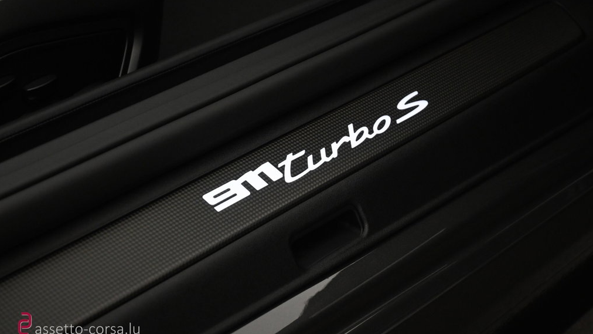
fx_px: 1101
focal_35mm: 70
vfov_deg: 17.2
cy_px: 142
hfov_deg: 30.2
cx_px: 299
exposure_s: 1/80
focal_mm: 44
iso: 2000
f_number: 6
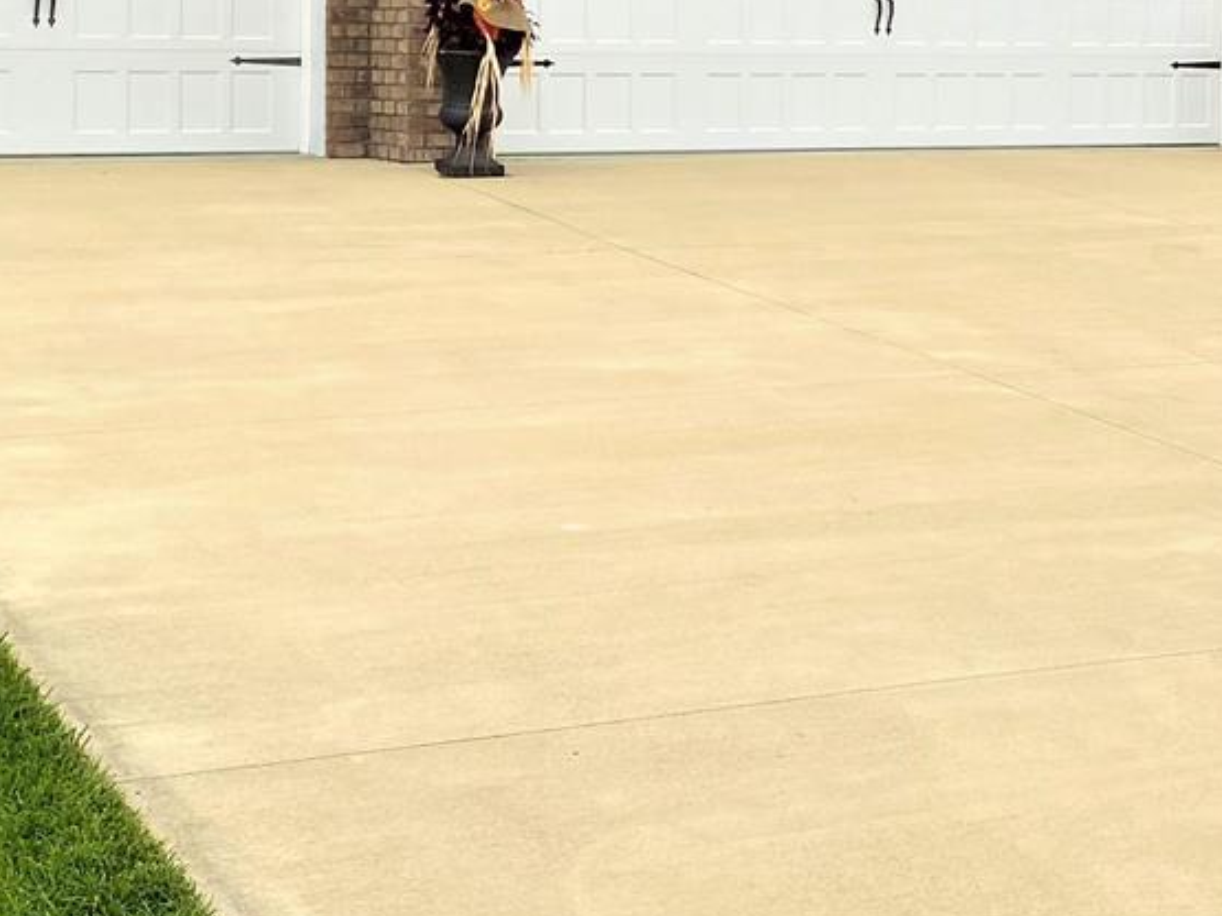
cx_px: 896
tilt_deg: -2.5
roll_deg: -2.3
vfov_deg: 19.4
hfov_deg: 25.7
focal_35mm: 75
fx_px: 2647
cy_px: 153
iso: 32
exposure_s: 1/504
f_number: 1.8
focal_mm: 4.25
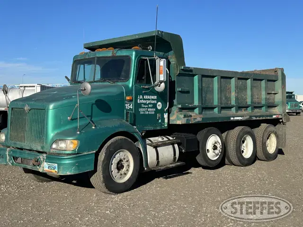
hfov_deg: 39.7
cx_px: 152
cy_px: 114
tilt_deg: -1.7
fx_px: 420
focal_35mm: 48
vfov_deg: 30.3
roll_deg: -0.4
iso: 64
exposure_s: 1/4367
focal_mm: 6.86
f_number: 1.78
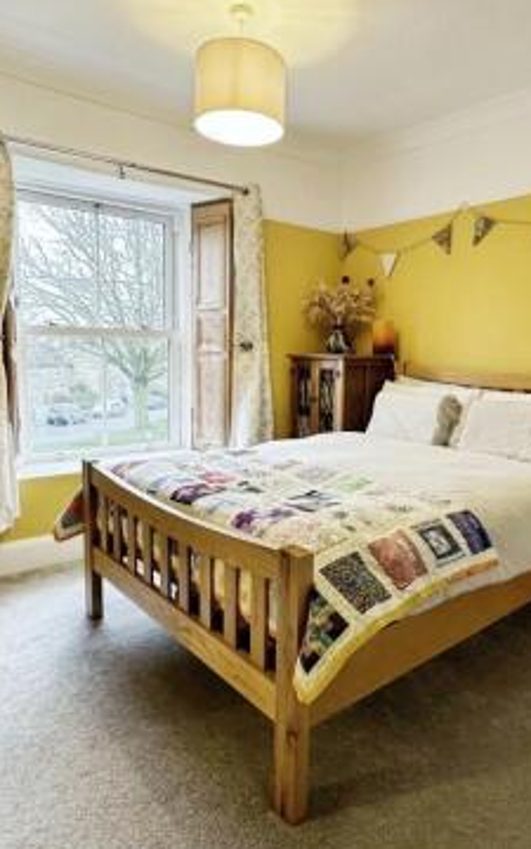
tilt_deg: -7.9
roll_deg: -0.3
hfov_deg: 50.6
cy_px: 452
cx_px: 327
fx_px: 556
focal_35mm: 24
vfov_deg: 74.7
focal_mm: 2.22
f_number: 2.2
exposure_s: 1/50
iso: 250
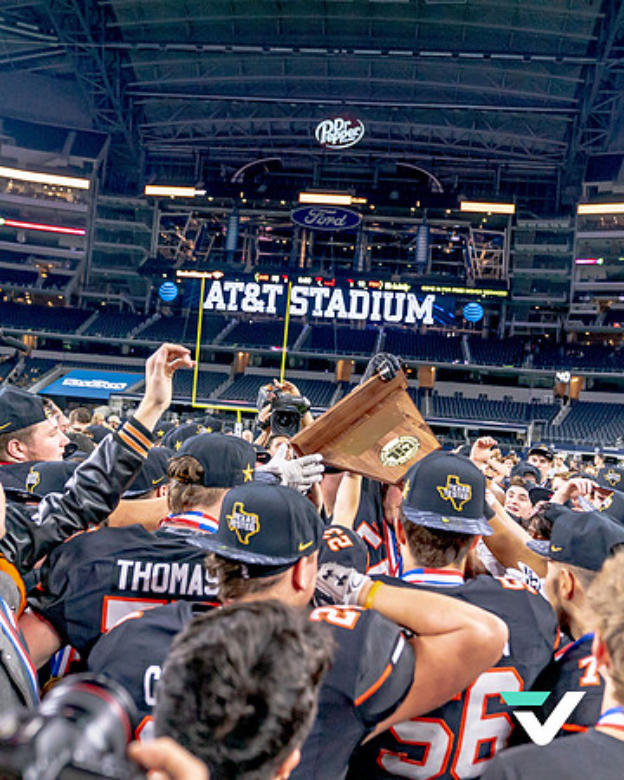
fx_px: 779
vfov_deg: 53.2
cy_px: 390
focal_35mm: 34
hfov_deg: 43.6
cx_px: 312
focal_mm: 24
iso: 2000
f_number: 2.8
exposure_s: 1/1500
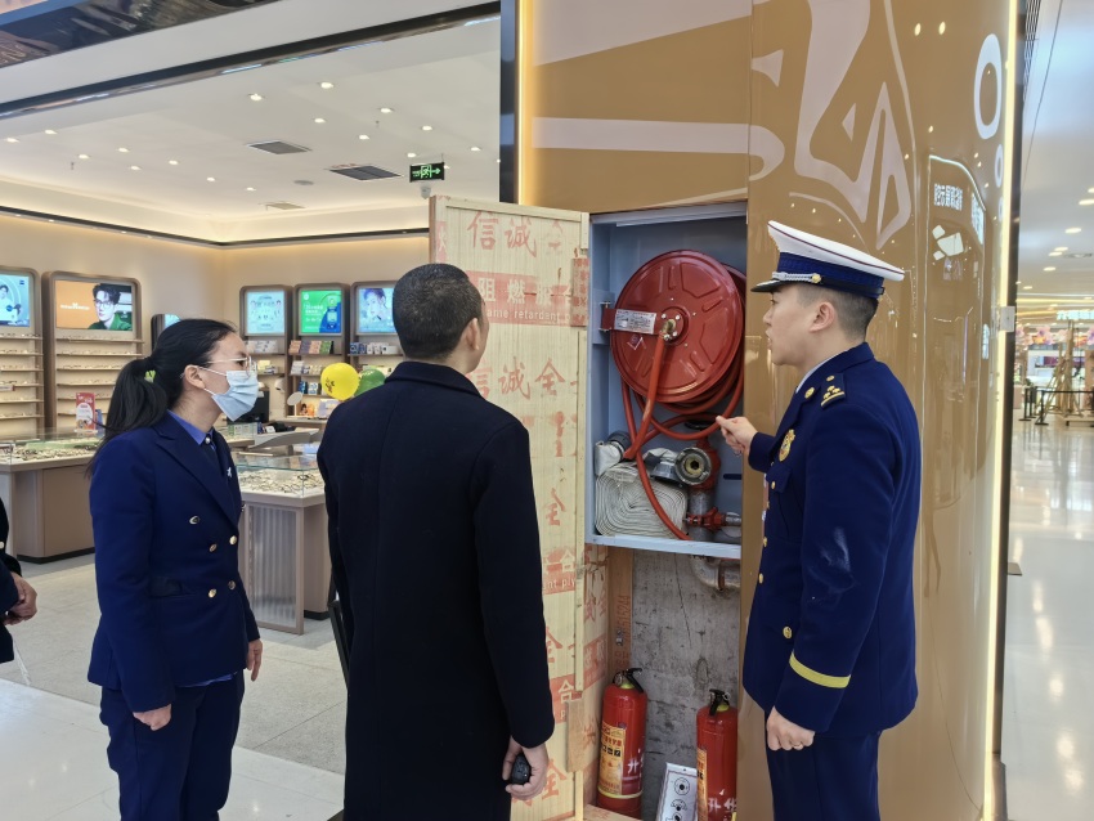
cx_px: 547
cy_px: 410
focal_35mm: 27
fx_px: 854
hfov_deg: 65.3
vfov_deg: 51.4
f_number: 2
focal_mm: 5.75
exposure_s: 1/100
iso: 50
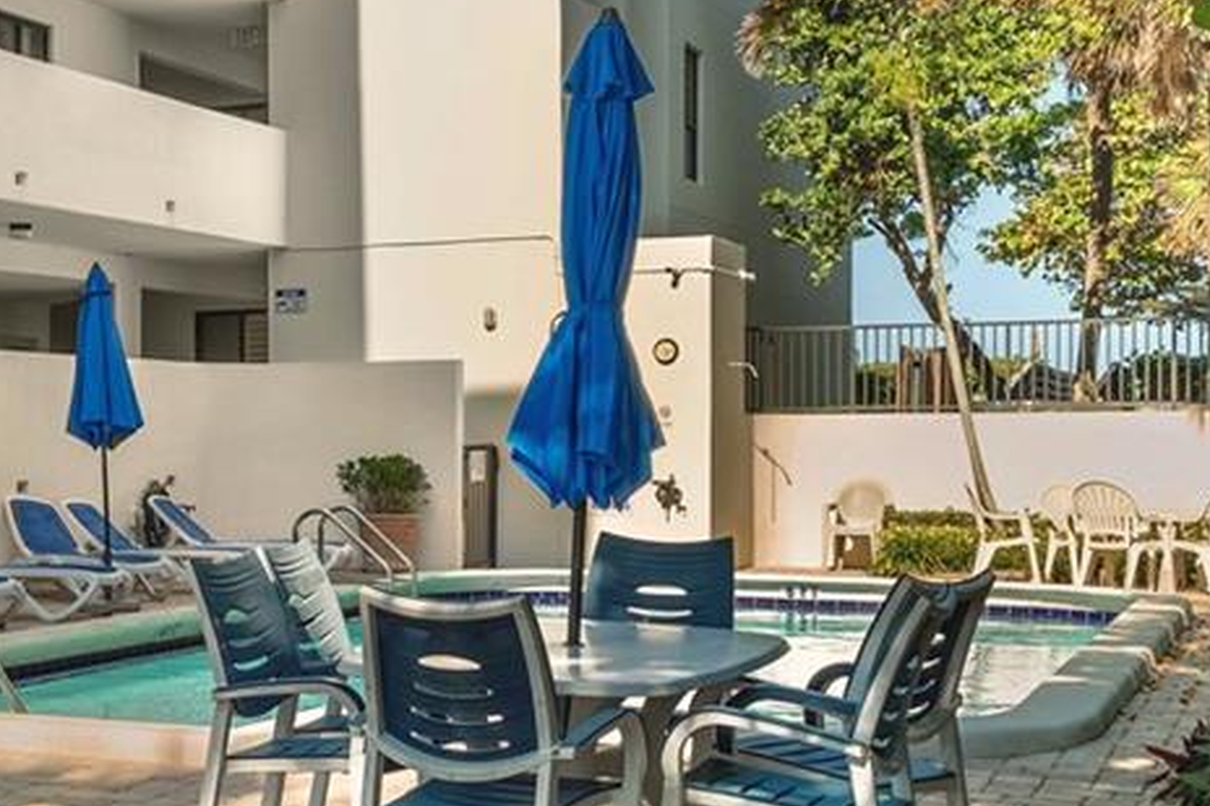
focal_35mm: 69
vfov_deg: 19.7
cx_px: -180
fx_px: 2318
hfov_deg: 26.5
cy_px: 480
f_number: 5.6
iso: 100
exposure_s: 1/4000
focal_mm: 20
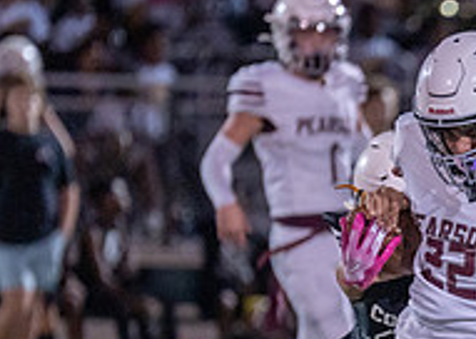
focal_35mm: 765
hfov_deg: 2.6
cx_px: 662
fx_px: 10331
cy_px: 315
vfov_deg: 1.9
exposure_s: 1/1000
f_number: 2.8
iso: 2000
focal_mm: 200
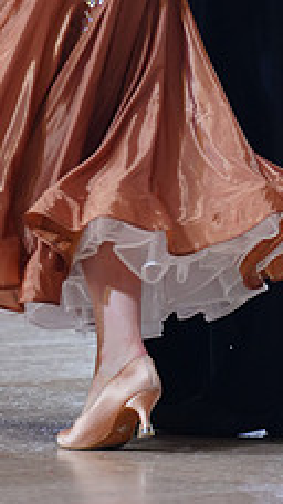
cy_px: -86
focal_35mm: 518
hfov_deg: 2.3
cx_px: 145
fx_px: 6921
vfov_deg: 4.2
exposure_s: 1/500
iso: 640
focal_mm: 194
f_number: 2.8
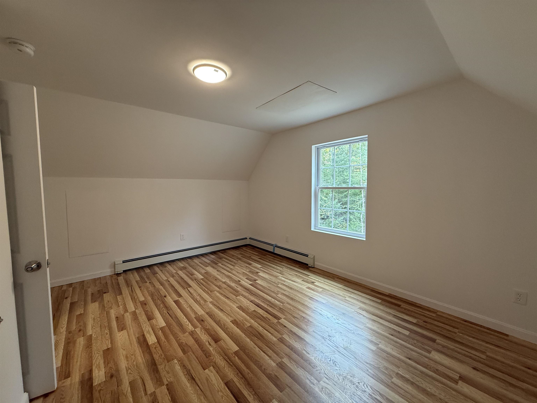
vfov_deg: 85.7
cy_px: 202
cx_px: 268
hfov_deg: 102.1
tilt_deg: -3.9
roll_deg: +0.6
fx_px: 217
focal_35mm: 14
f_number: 2.2
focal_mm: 2.22
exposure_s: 1/120
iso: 320
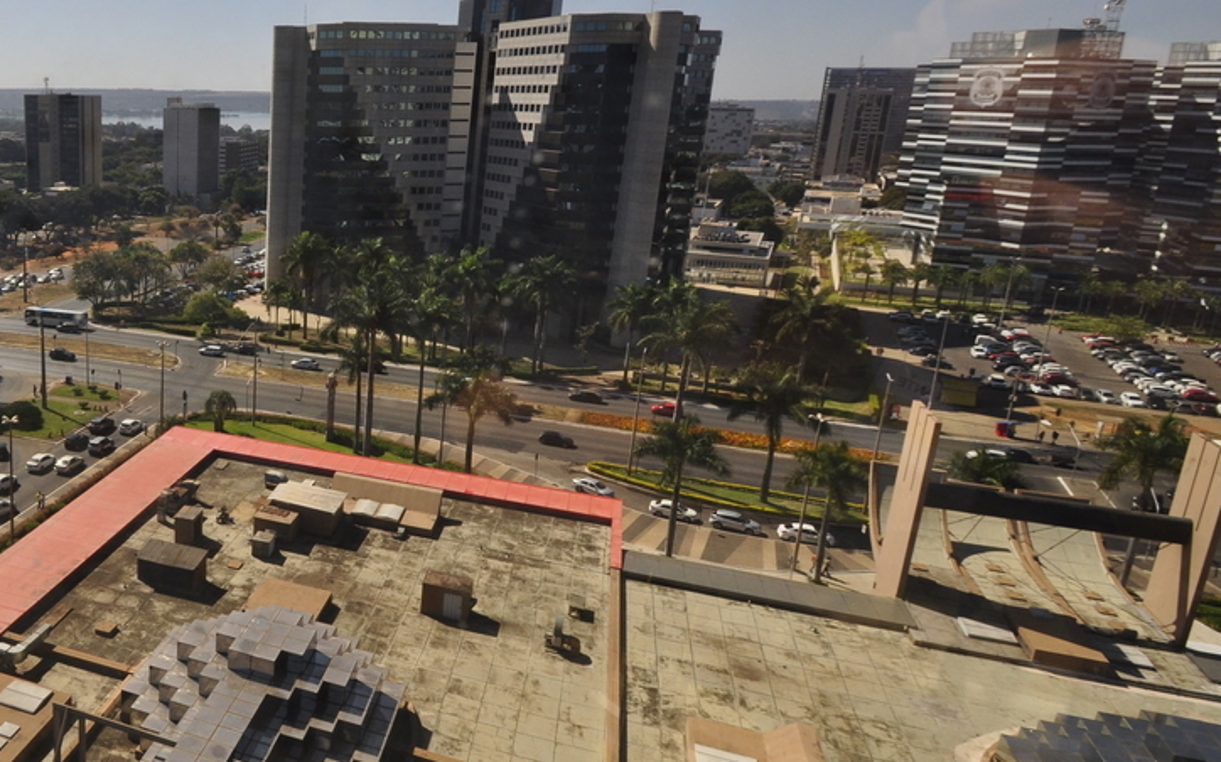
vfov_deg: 45.9
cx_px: 164
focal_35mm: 27
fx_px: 898
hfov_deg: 60.0
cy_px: 335
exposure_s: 1/60
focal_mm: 10
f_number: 8
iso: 400
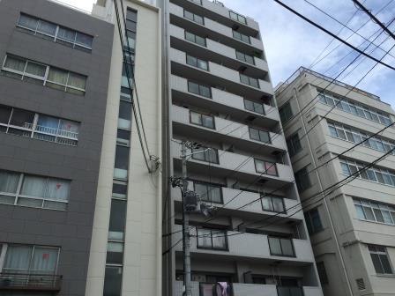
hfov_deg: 61.7
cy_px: 148
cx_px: 198
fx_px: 331
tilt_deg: +30.8
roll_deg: +2.1
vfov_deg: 48.2
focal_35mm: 29
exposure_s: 1/1647
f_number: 2.2
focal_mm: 4.15
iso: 32
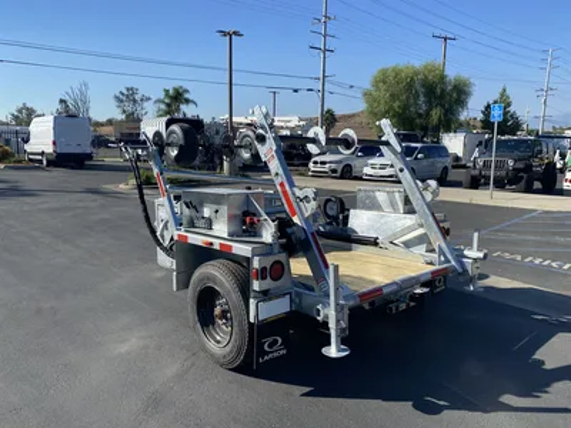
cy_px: 214
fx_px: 429
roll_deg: -2.0
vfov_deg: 53.1
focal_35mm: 26
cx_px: 286
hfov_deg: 67.3
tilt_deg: -9.8
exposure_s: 1/2817
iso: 32
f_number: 1.8
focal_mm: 4.25
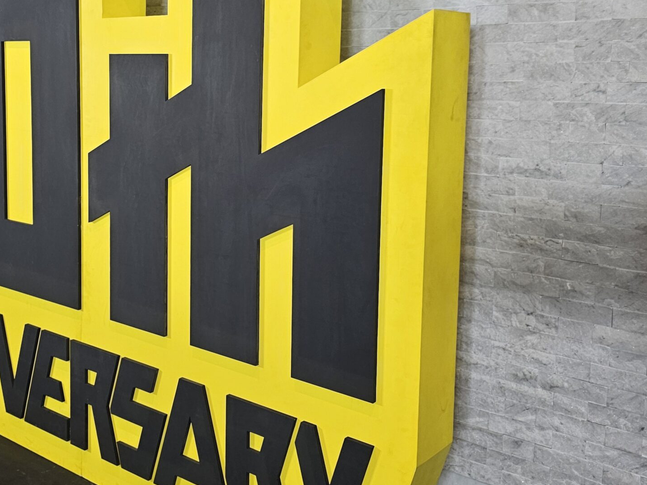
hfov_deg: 44.5
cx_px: 178
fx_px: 766
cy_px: 163
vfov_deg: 34.8
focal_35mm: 41
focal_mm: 6.3
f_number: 1.7
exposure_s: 1/101
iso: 160
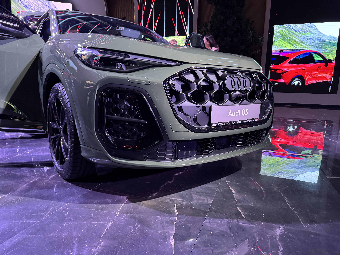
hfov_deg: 71.6
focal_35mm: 24
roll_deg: -2.6
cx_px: 170
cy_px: 128
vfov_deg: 56.8
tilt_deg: -10.4
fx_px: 236
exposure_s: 1/48
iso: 800
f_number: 1.78
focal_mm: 6.76
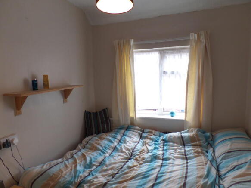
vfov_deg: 58.9
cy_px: 94
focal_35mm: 23
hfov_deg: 73.9
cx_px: 126
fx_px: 167
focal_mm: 4.1
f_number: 2.8
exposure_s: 1/30
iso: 120
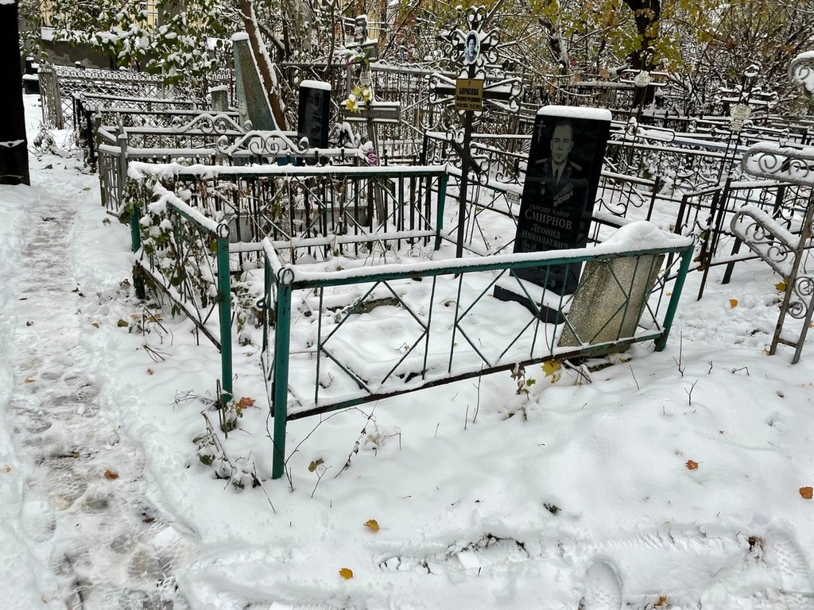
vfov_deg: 53.1
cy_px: 305
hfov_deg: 67.3
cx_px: 407
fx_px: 611
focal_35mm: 26
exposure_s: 1/121
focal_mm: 4.2
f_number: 1.6
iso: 32
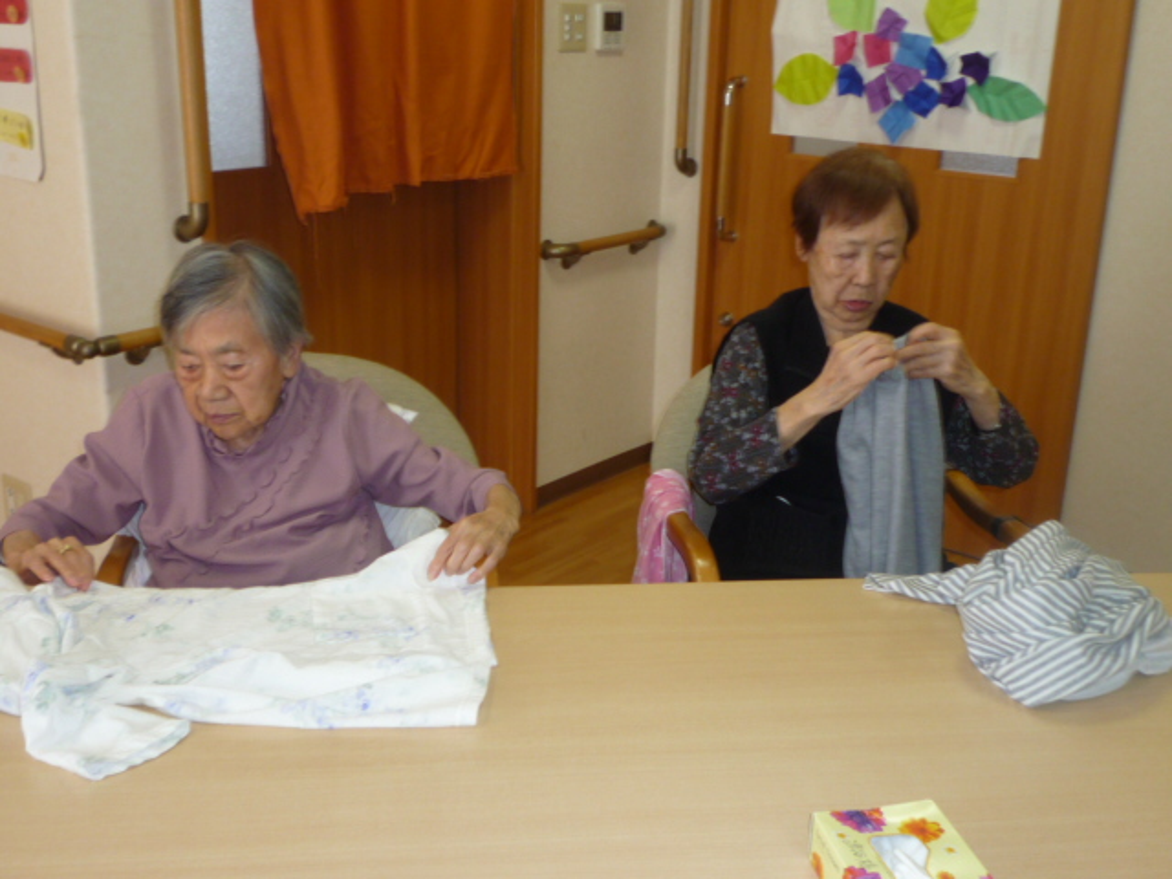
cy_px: 440
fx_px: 1287
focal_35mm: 38
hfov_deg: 49.0
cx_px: 586
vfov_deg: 37.7
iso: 100
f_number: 2.8
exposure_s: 1/30
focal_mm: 4.4
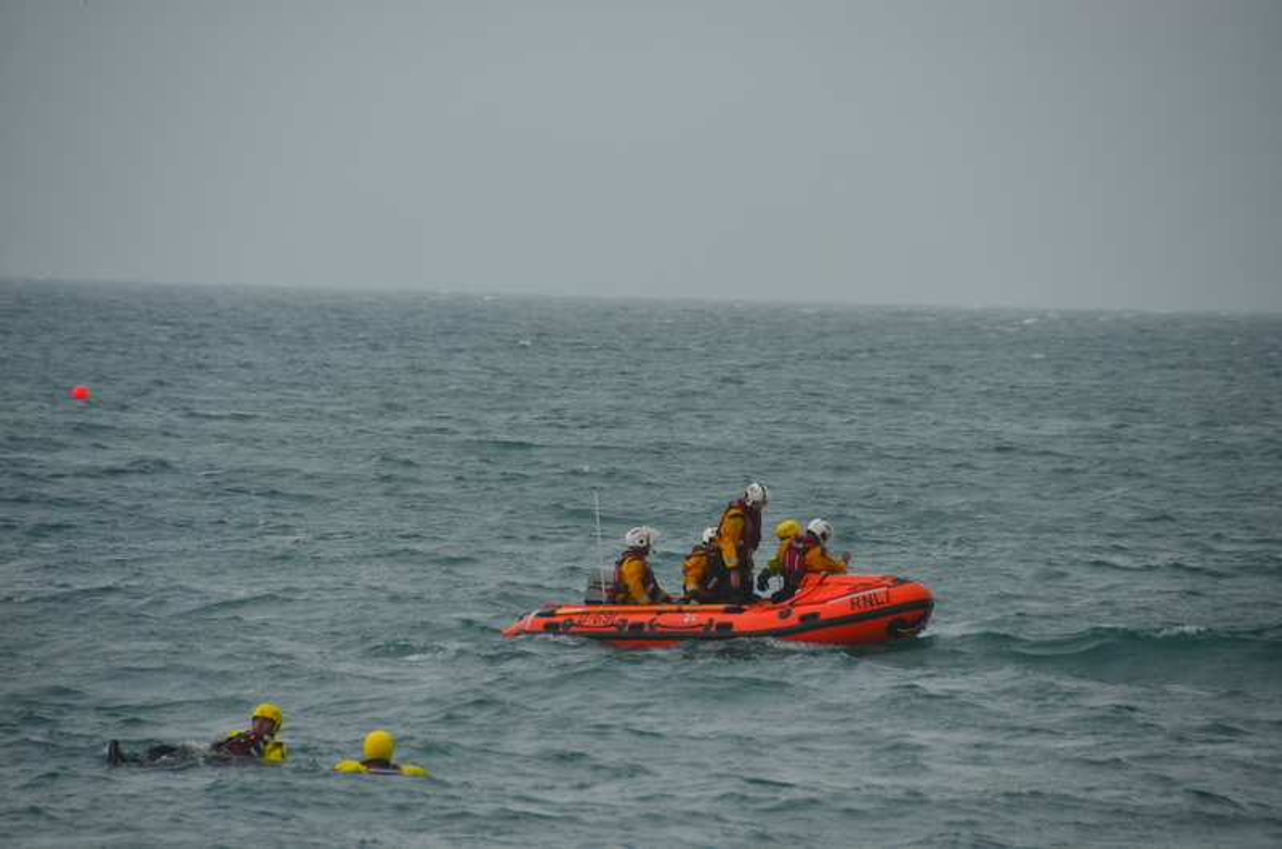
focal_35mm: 300
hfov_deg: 6.9
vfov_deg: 4.6
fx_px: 10662
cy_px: 424
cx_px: 641
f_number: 5.6
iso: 100
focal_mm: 200
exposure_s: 1/250
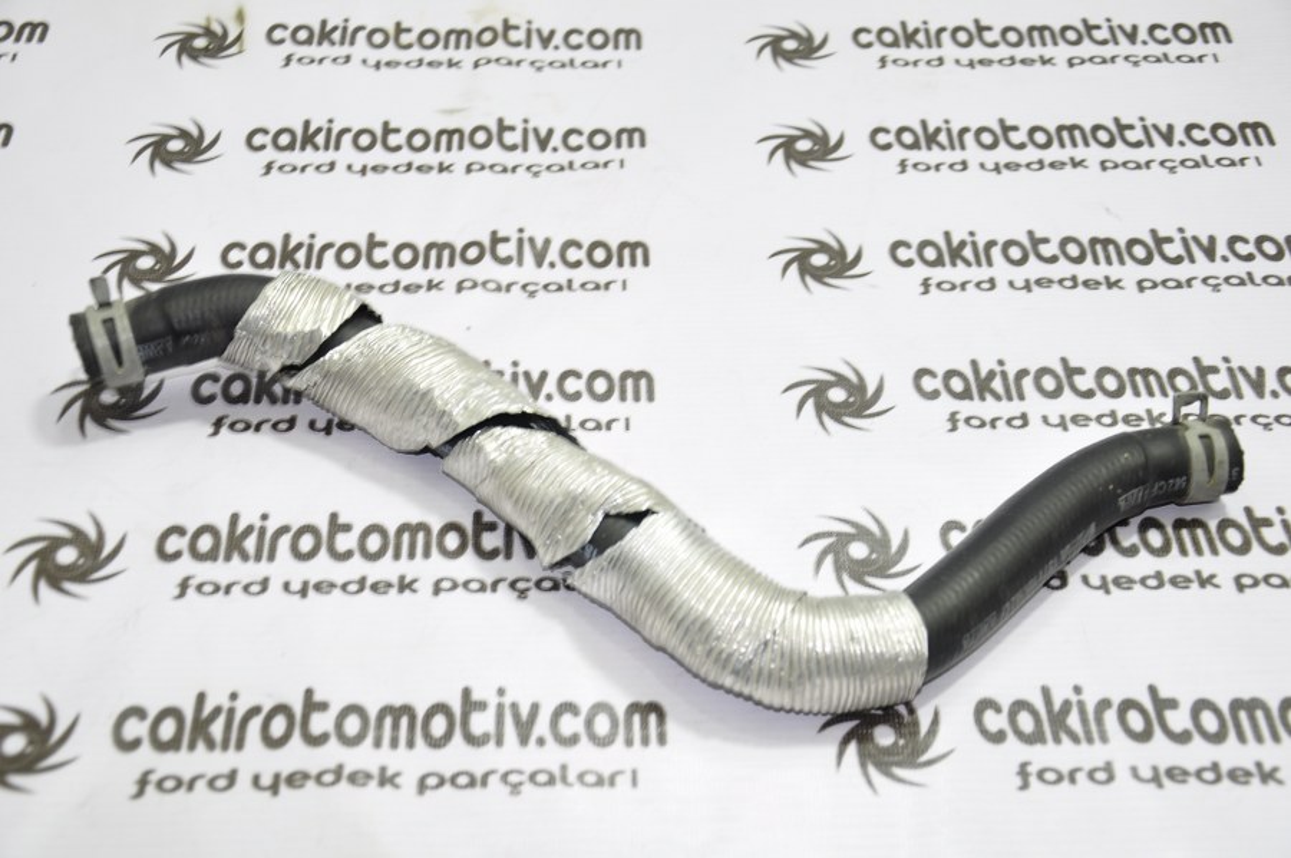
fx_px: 1827
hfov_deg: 38.9
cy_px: 429
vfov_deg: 26.4
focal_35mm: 51
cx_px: 646
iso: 200
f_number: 4.2
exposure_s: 1/15
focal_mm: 34
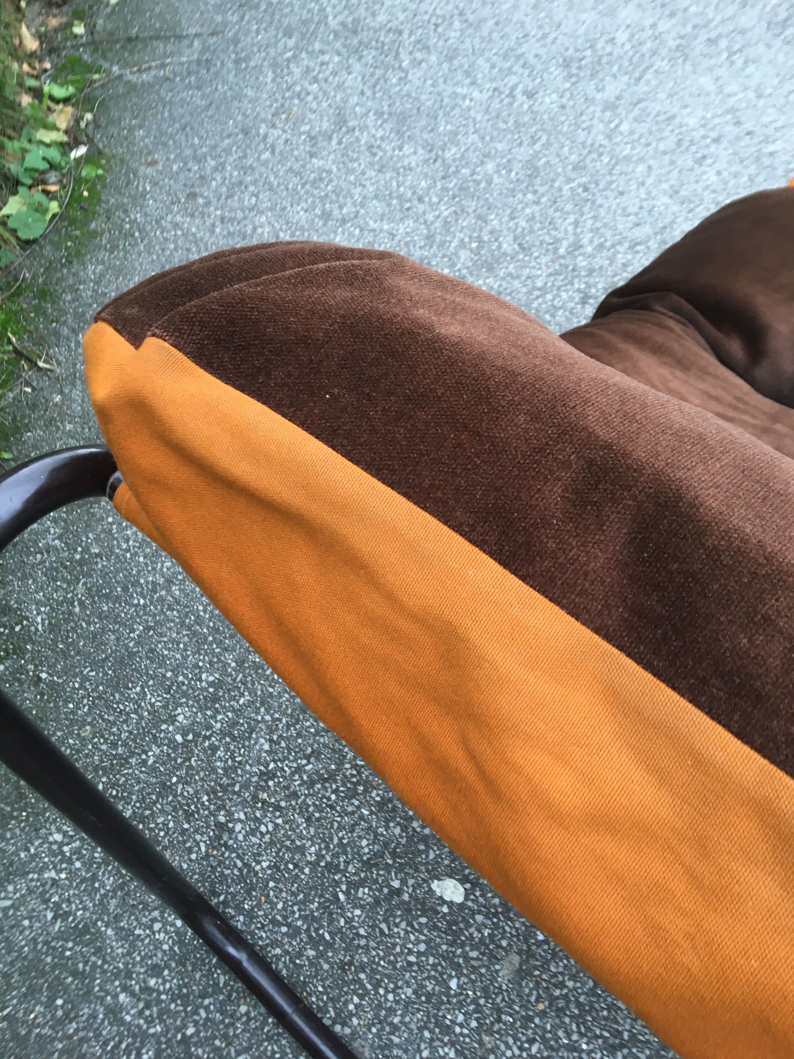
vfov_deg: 61.7
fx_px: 887
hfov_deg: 48.2
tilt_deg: -59.0
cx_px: 397
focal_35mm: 29
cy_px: 530
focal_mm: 4.15
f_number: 2.2
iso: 100
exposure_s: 1/33
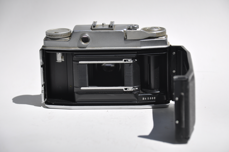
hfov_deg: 14.4
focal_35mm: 142
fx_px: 905
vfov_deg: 9.6
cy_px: 76
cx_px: 114
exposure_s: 1/800
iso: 200
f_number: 7.1
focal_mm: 95
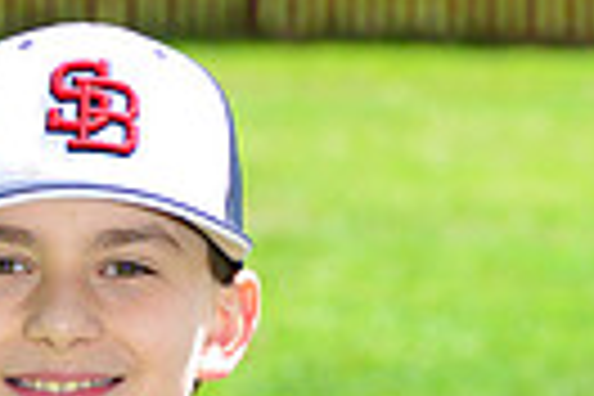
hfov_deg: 4.0
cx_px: 86
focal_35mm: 510
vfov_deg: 2.7
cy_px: 637
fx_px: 8414
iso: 200
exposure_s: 1/200
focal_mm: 116
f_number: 8
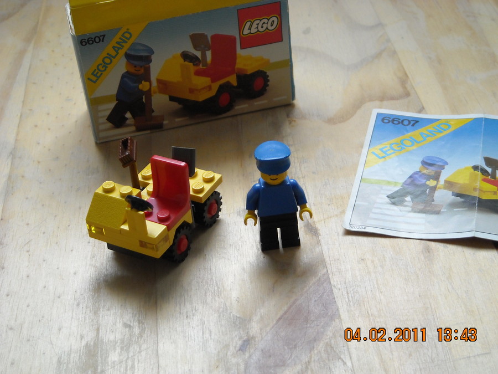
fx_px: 978
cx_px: 249
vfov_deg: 21.6
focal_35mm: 68
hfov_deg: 28.6
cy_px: 187
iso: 168
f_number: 3.7
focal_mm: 11.02
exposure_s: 1/57
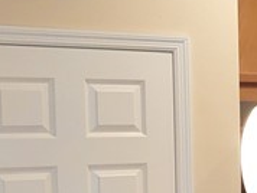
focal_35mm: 138
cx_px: 589
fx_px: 1026
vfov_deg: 10.6
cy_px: 232
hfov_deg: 11.9
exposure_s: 1/60
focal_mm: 5.23
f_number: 1.8
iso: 200
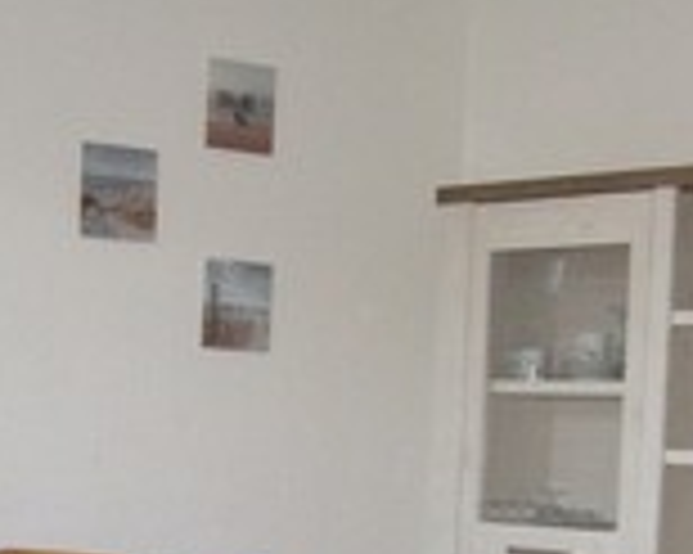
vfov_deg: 15.8
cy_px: 640
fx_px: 1927
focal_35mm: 94
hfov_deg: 20.4
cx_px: 306
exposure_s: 1/45
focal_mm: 6.1
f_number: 2.8
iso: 160
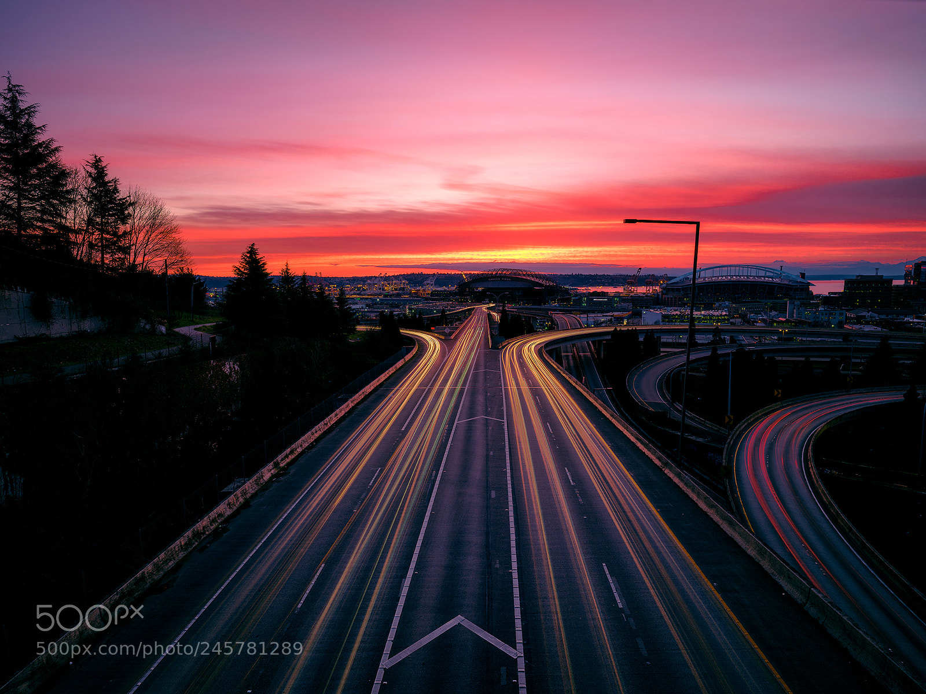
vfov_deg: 71.6
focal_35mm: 18
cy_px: 347
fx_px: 482
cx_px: 463
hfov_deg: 87.8
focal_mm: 23
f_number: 10
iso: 100
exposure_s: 20
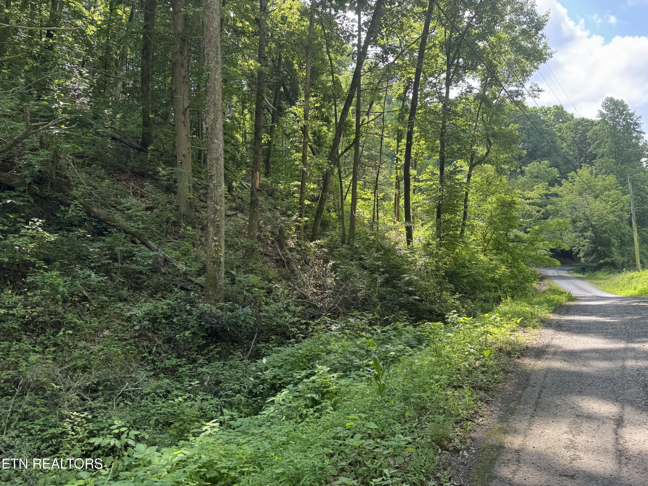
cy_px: 243
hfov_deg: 71.6
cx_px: 324
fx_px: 449
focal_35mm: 24
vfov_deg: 56.8
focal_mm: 6.76
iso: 80
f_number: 1.78
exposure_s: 1/368
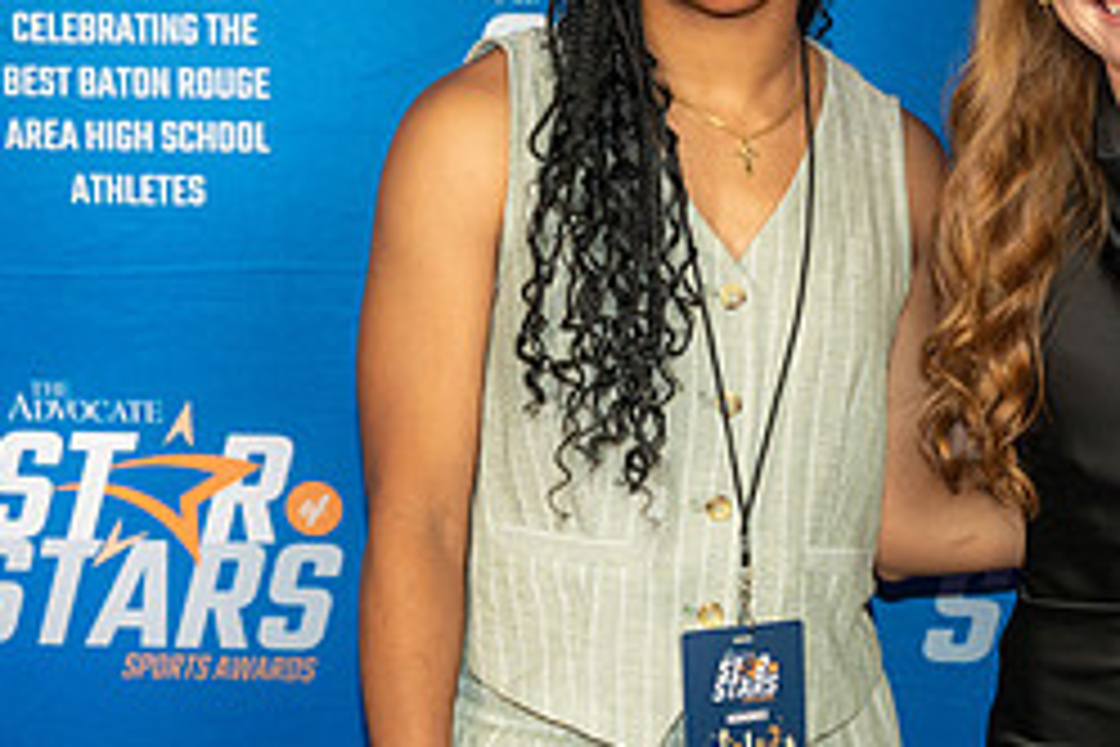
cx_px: 648
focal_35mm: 107
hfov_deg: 19.1
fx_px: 3329
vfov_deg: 12.8
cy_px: 430
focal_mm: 46
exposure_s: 1/200
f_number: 2.8
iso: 400
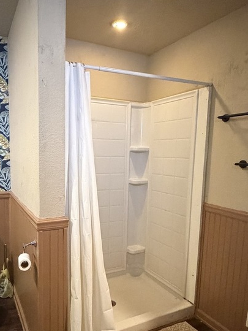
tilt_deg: -8.0
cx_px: 102
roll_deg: -1.9
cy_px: 189
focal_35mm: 28
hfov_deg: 49.5
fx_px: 267
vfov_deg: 63.1
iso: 1250
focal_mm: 2.22
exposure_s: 1/40
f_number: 2.2
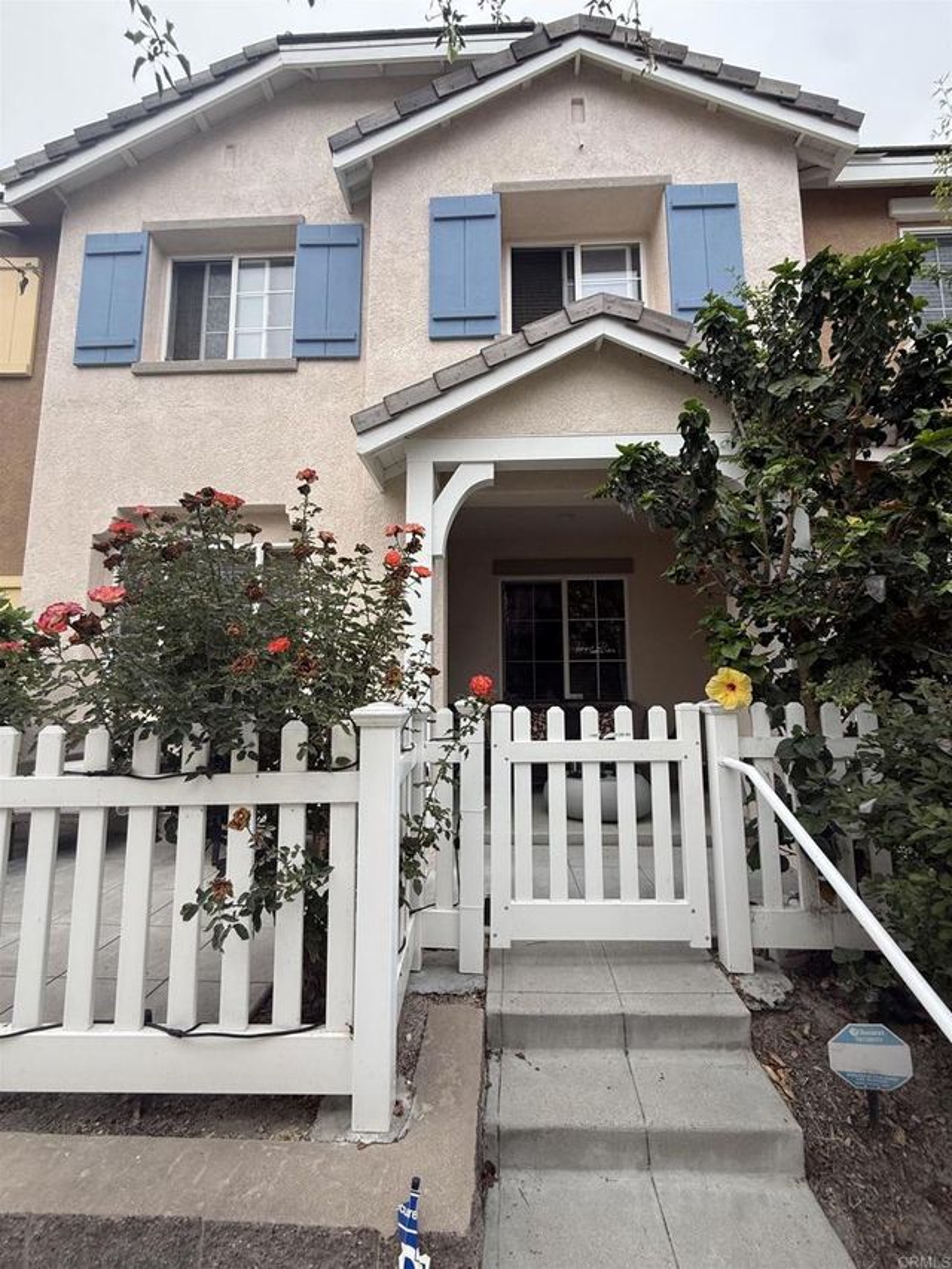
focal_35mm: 14
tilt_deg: +7.0
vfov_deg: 102.1
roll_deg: -0.8
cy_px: 634
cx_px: 476
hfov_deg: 85.7
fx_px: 513
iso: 64
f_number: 2.2
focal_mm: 2.22
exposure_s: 1/99
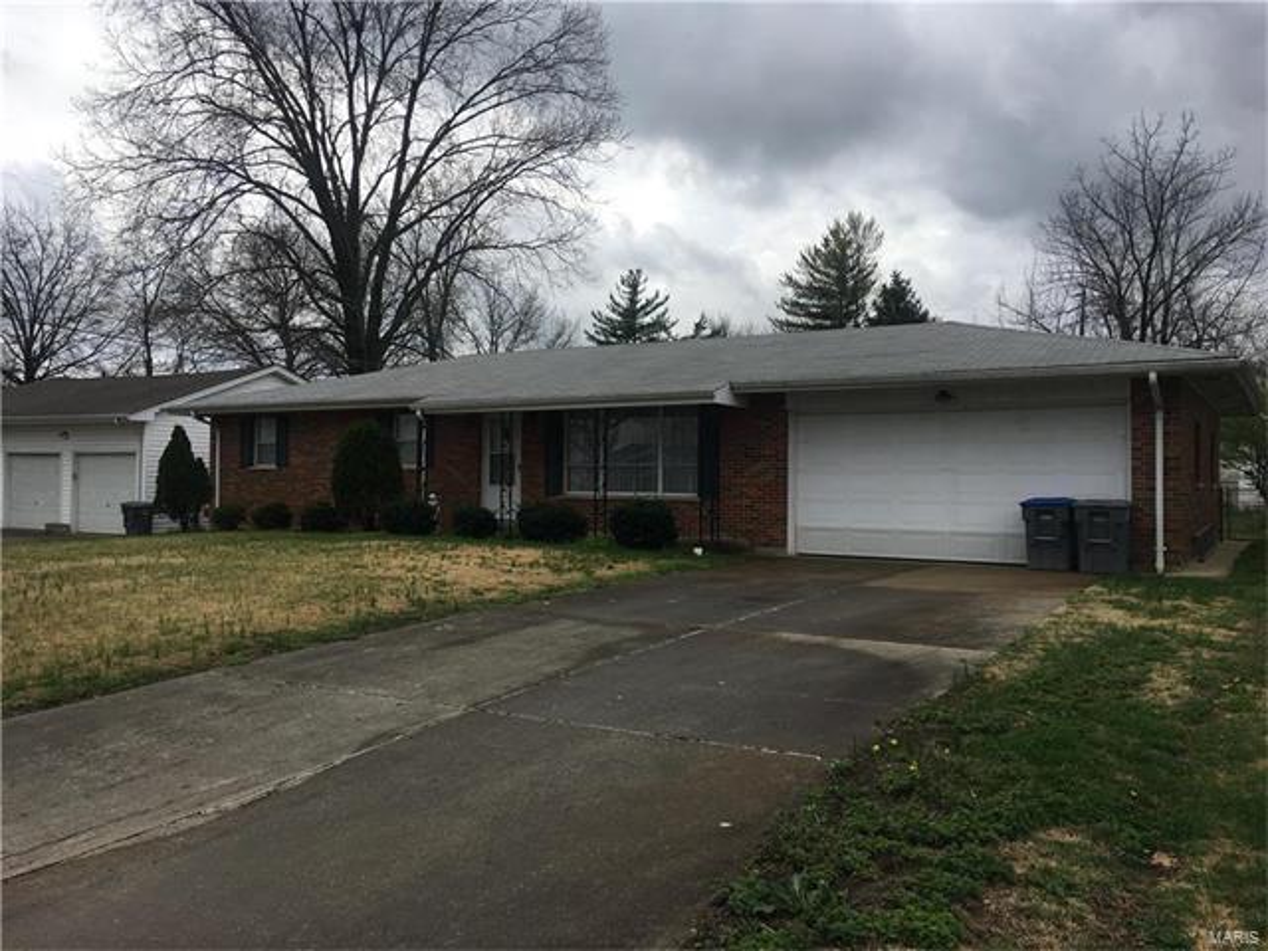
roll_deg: -0.9
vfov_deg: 48.2
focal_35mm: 29
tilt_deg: +0.5
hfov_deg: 61.7
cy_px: 476
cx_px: 634
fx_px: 1062
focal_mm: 4.15
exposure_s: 1/1709
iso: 25
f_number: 2.2
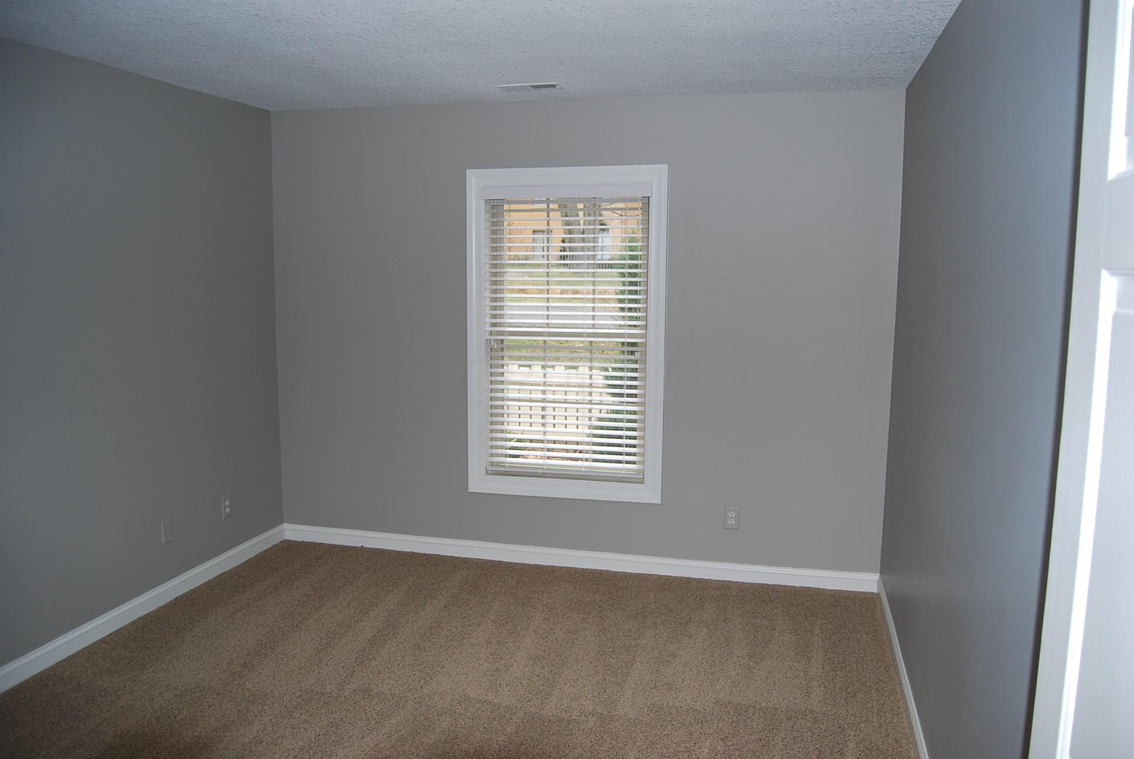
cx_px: 567
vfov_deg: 48.0
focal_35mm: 27
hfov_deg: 67.3
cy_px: 380
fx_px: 852
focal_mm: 18
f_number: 3.5
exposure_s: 1/60
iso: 200
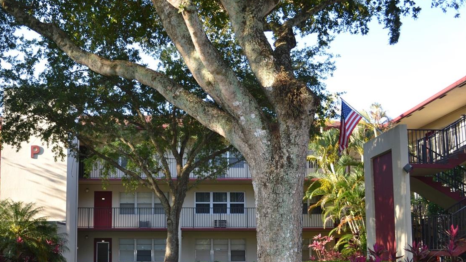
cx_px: 161
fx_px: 507
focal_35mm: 41
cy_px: 199
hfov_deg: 48.7
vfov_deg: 28.6
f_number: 4
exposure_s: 1/125
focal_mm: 18
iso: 100
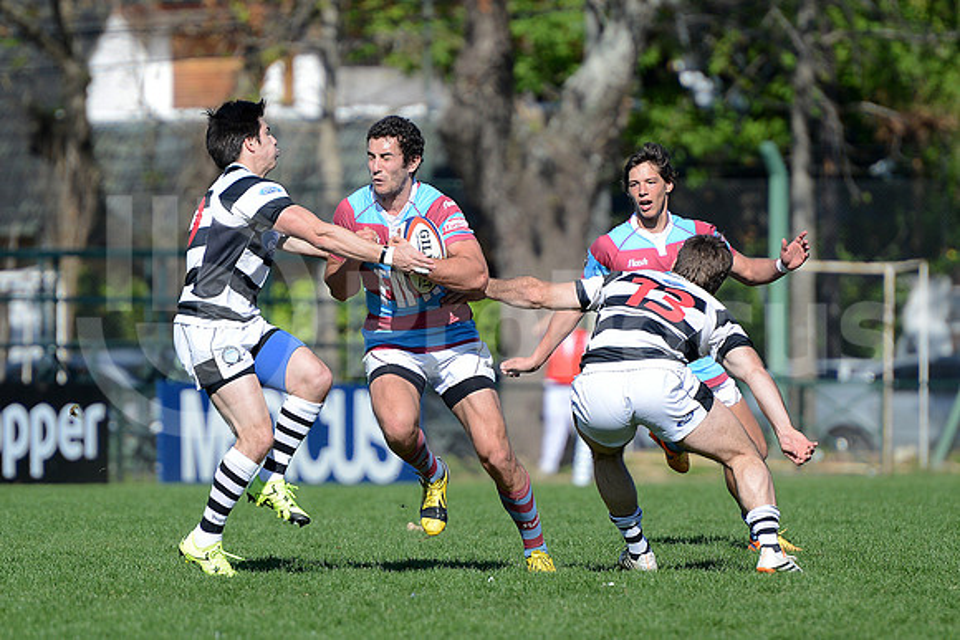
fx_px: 7201
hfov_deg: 7.6
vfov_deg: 5.1
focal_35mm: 270
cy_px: 320
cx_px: 480
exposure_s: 1/2000
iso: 320
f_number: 4
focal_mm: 270
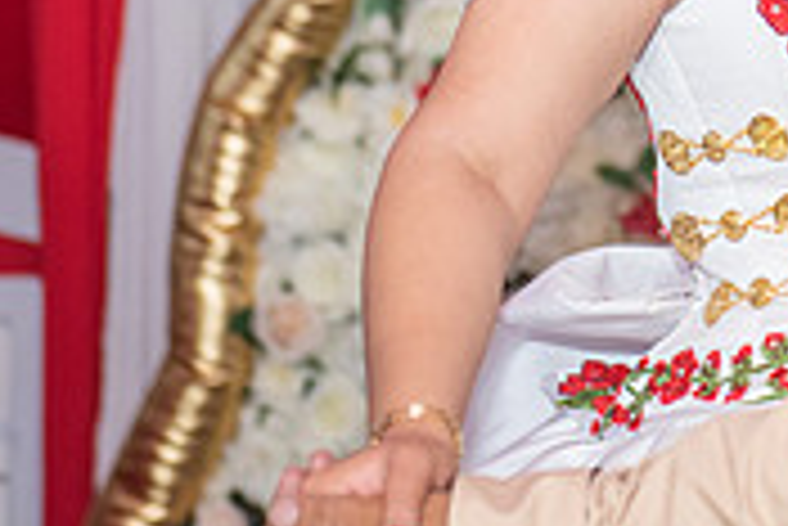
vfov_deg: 5.9
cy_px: -146
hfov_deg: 8.8
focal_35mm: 232
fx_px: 5082
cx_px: 720
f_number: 3.2
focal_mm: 70
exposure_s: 1/160
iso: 800
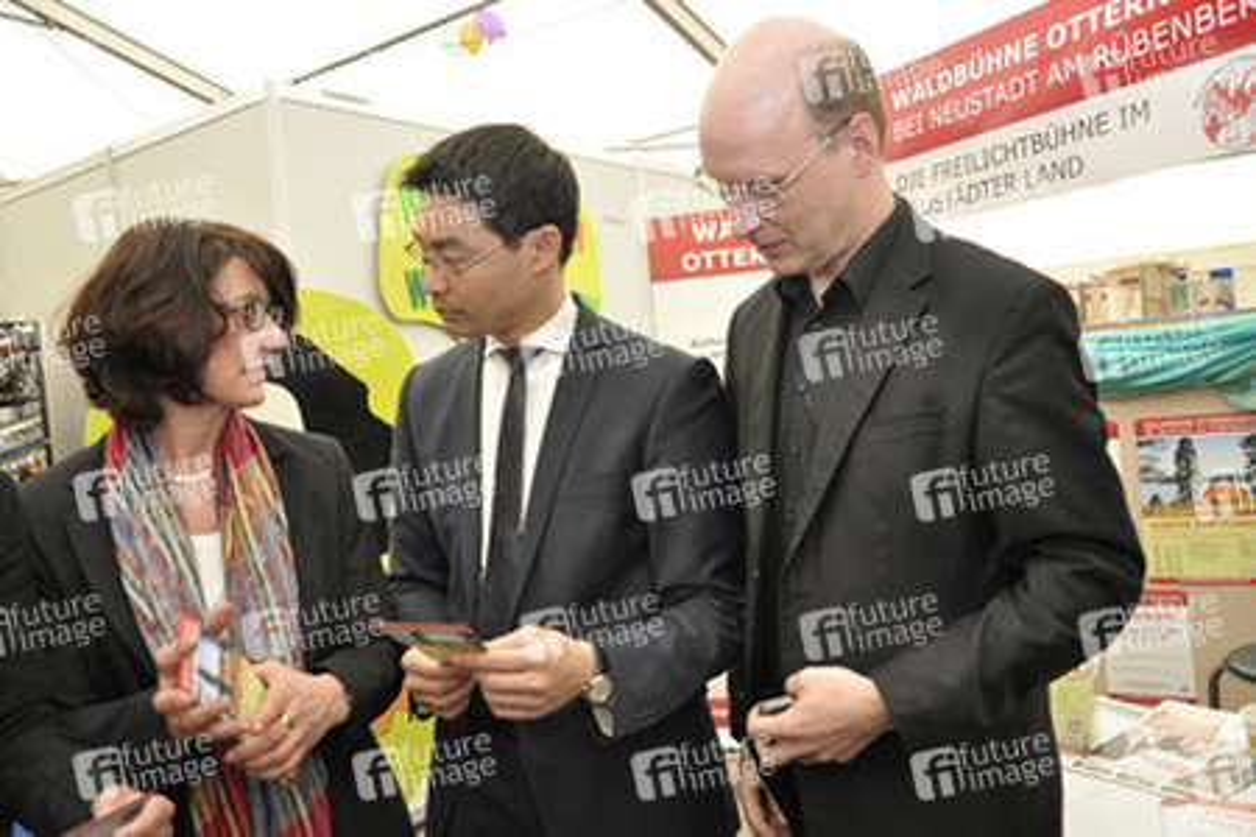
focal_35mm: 32
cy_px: 418
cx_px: 628
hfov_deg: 59.5
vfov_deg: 41.7
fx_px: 1099
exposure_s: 1/30
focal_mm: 21
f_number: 5
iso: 400
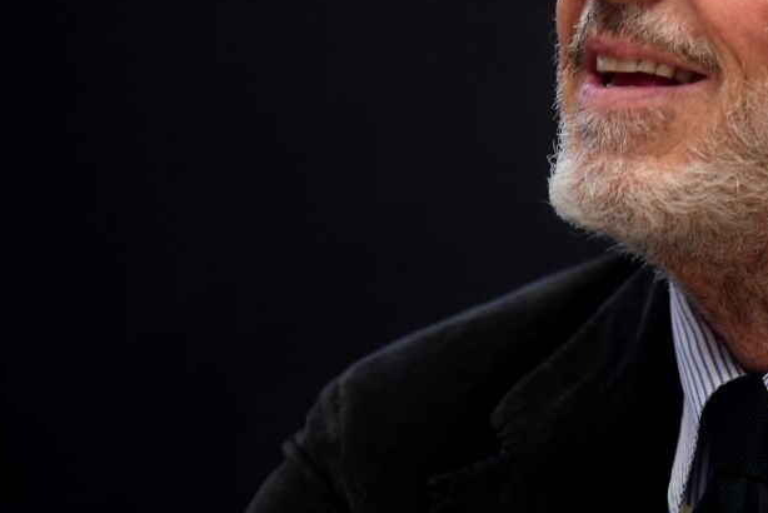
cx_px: 597
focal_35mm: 166
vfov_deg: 8.3
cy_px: 63
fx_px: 3543
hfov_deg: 12.3
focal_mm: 85
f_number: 1.4
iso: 4000
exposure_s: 1/160
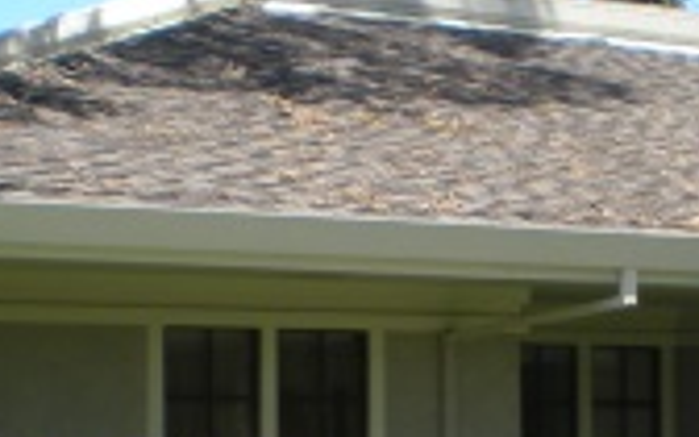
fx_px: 2534
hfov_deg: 15.6
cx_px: 526
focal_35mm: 133
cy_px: 495
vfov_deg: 9.7
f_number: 4.6
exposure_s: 1/226
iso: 64
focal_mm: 6.3
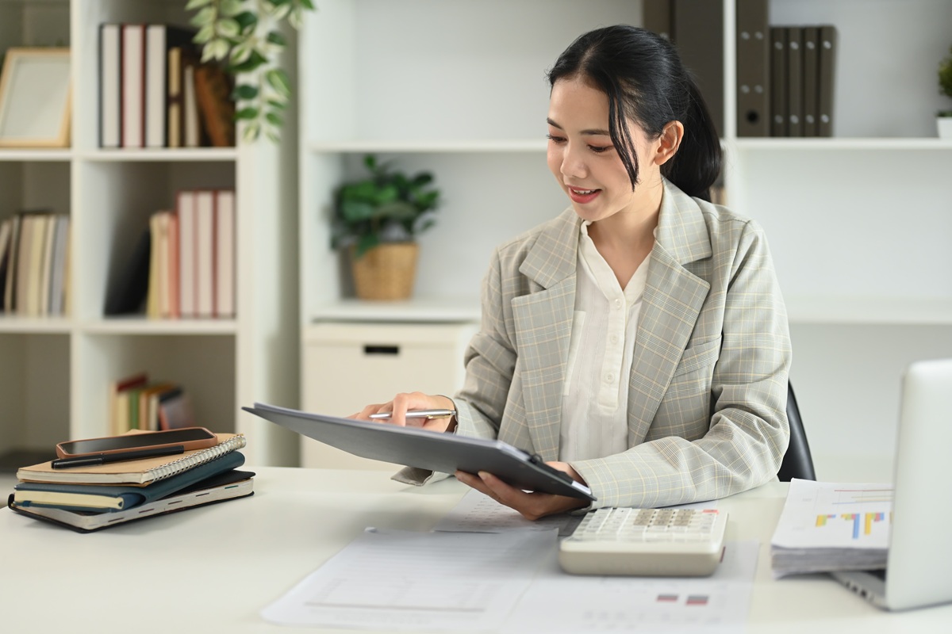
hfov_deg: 39.6
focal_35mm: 50
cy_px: 317
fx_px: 1322
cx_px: 476
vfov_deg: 27.0
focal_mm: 50
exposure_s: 1/200
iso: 800
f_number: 2
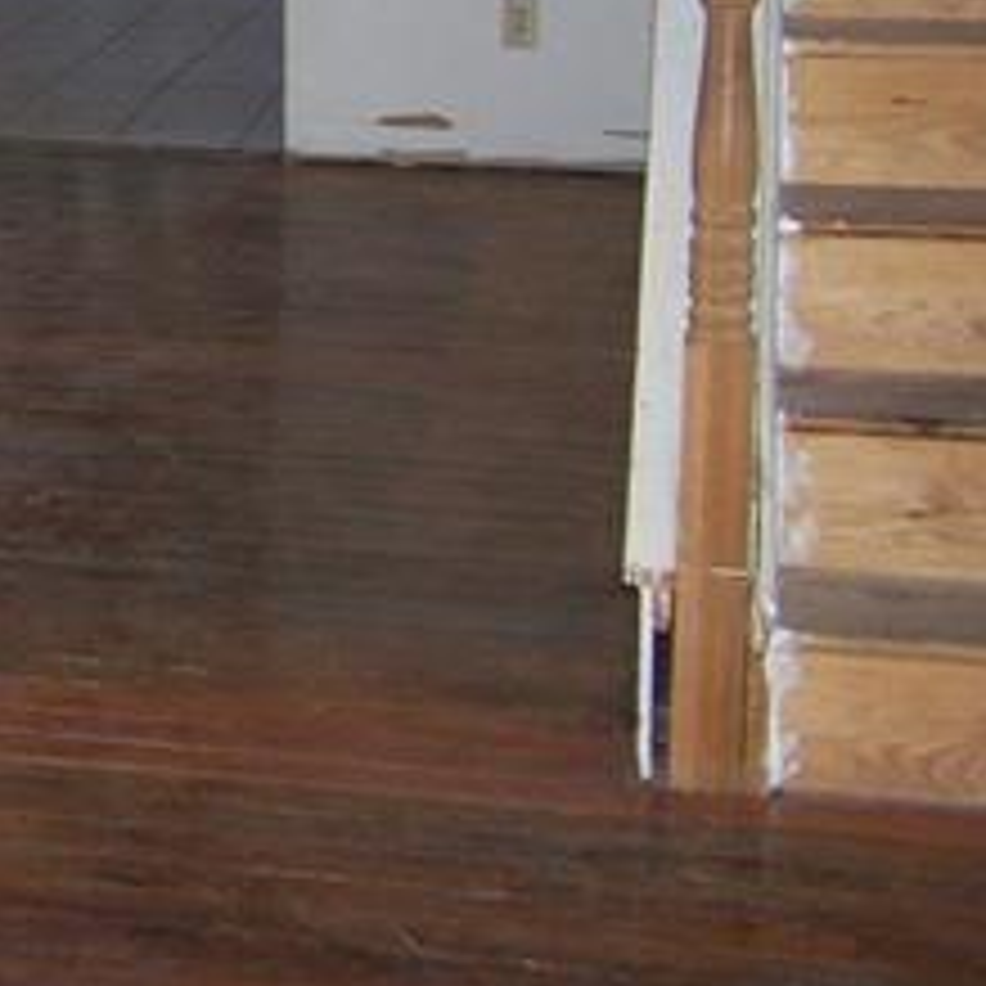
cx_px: -369
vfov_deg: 17.3
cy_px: -50
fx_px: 3158
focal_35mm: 98
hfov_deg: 16.6
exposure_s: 1/60
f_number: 2.8
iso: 160
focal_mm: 6.3
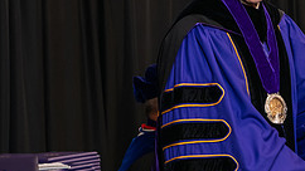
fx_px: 1342
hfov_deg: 12.8
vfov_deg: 7.3
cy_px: 111
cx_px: 306
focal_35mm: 166
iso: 1600
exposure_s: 1/125
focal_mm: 66
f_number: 5
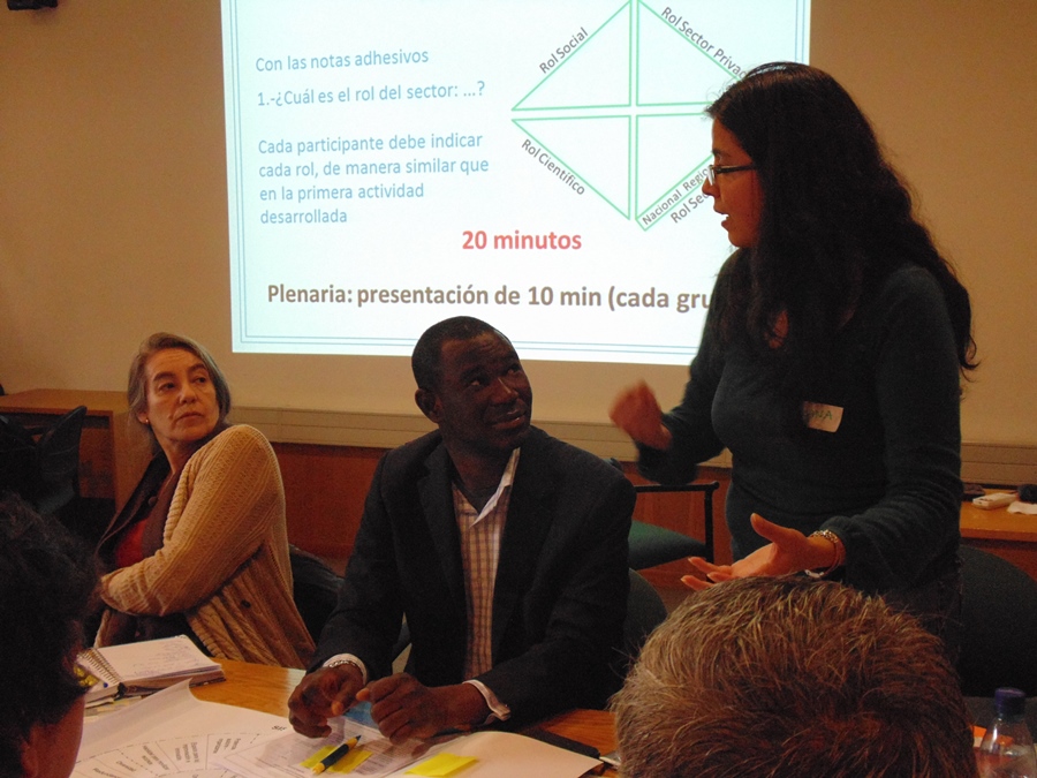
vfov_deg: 35.1
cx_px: 518
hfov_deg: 45.8
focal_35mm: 41
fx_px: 1228
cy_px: 389
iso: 500
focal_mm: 7.4
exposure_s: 1/40
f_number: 3.6
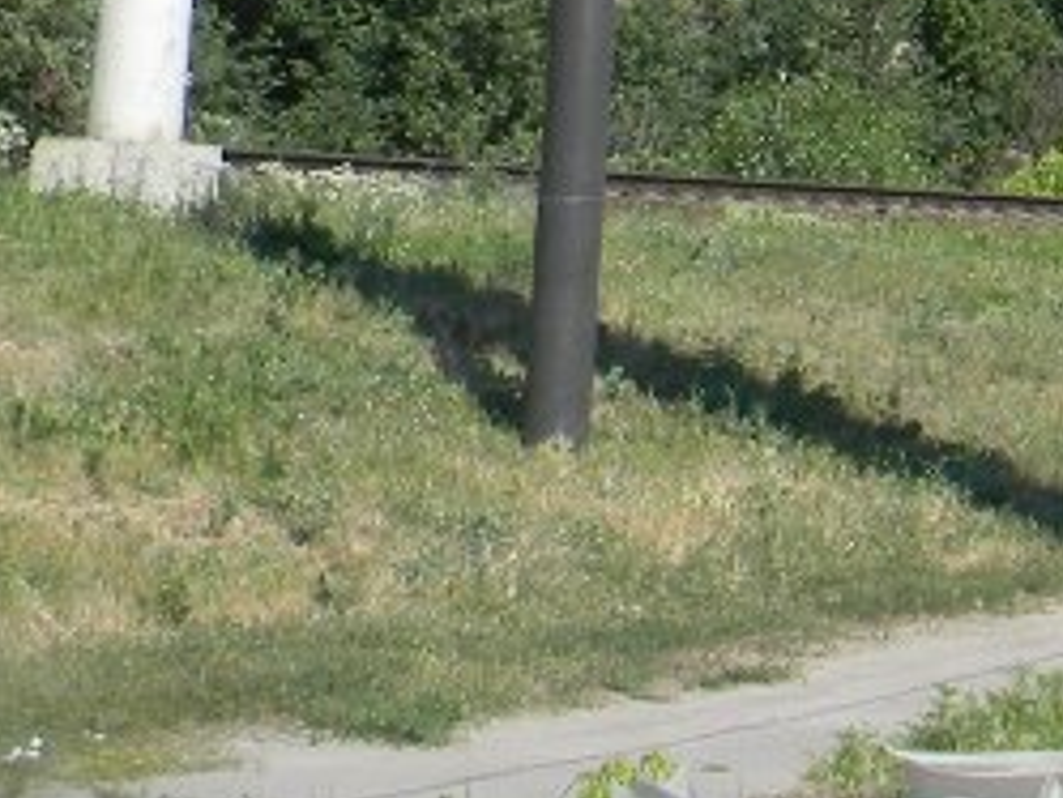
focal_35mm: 115
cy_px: -273
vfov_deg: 12.4
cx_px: 1831
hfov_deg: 15.1
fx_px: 3533
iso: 80
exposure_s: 1/205
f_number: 7
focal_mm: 5
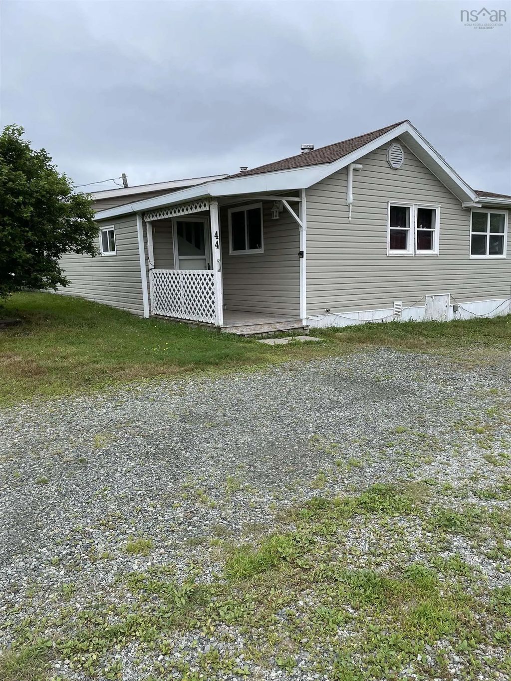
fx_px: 512
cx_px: 256
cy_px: 340
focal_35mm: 26
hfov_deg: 53.1
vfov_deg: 67.3
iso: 32
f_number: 1.6
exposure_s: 1/1553
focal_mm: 4.2
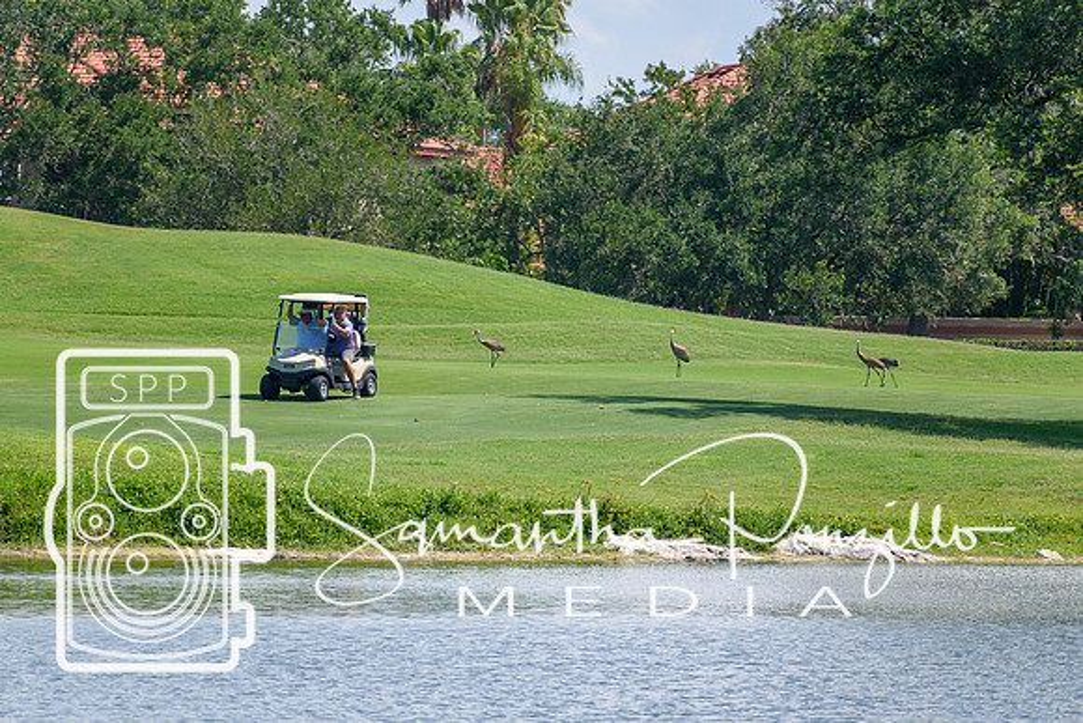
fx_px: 10832
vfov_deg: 3.8
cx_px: 542
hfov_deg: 5.7
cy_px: 362
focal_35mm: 360
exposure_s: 1/2000
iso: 360
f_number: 6
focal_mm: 240
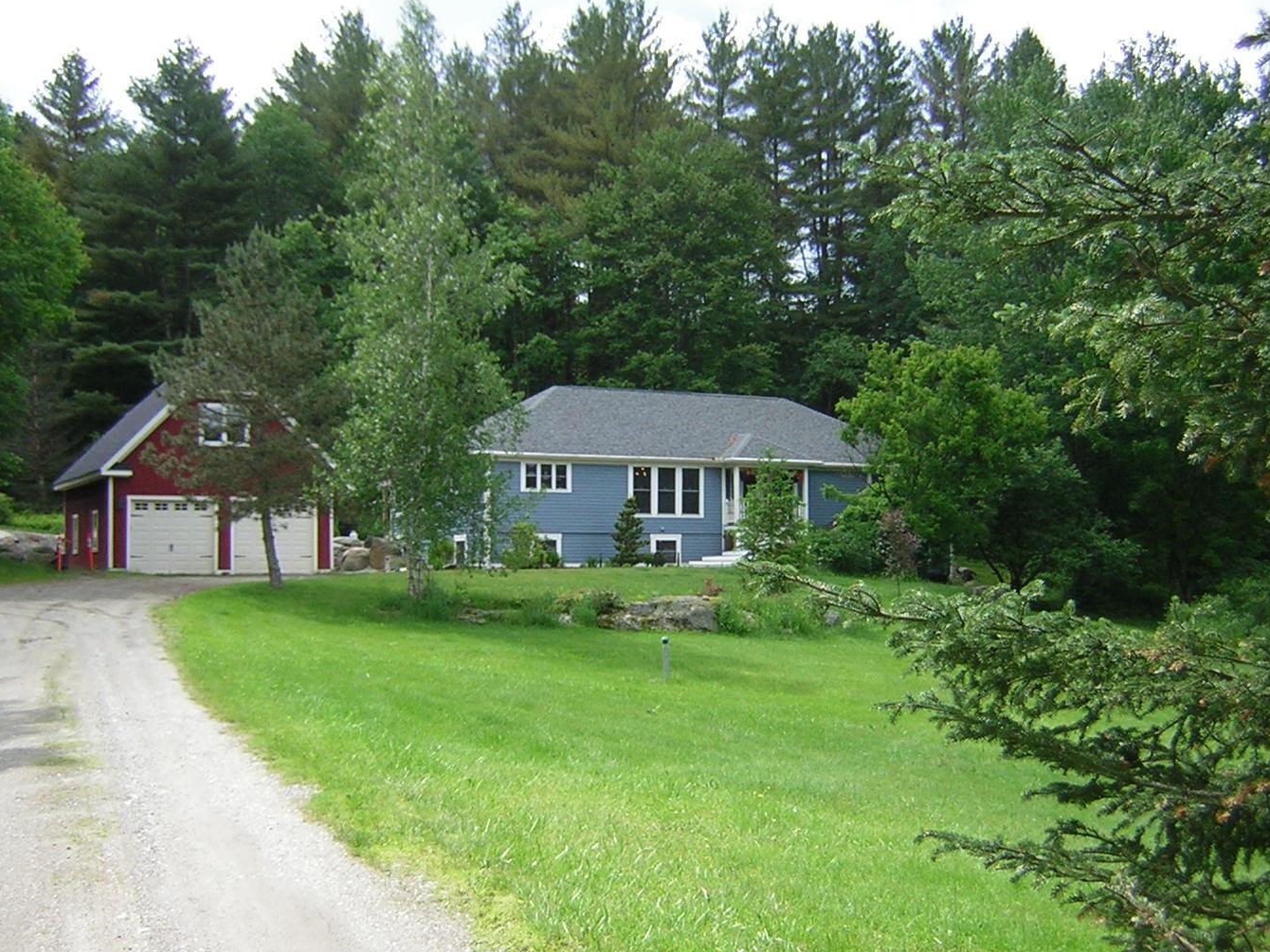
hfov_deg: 43.7
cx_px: 734
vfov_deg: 33.6
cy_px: 530
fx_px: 1578
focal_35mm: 43
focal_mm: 4.7
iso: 50
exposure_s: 1/441
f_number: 2.6
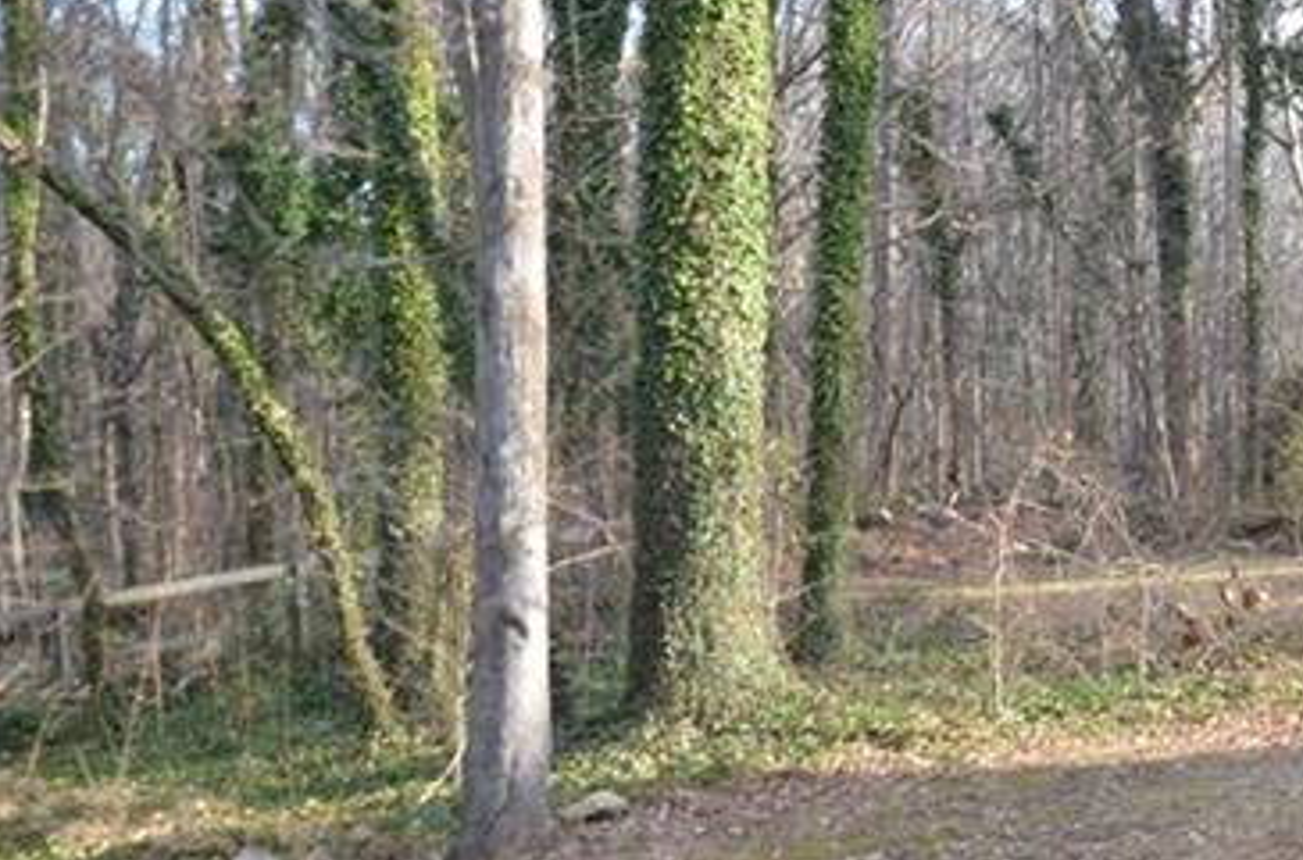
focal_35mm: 88
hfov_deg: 21.4
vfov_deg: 15.2
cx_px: 1589
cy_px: 730
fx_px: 3190
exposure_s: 1/125
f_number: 5.6
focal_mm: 21
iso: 200
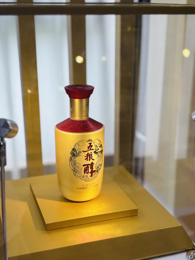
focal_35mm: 52
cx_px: 98
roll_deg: +0.4
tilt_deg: -18.3
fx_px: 391
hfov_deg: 28.0
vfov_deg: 36.8
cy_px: 130
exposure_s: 1/164
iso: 32
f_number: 1.6
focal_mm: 5.96
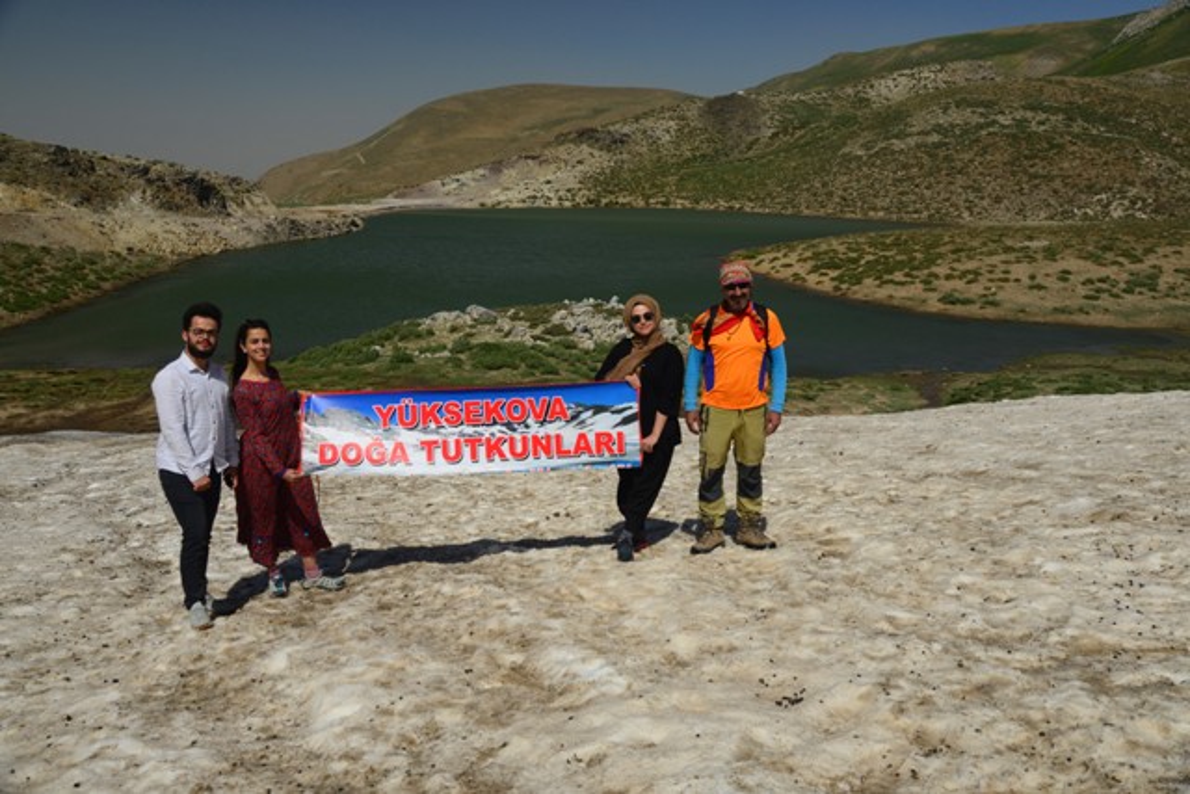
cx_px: 595
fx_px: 1025
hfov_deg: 60.3
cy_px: 397
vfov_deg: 42.3
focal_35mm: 31
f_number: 6.3
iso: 250
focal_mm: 31
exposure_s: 1/1000
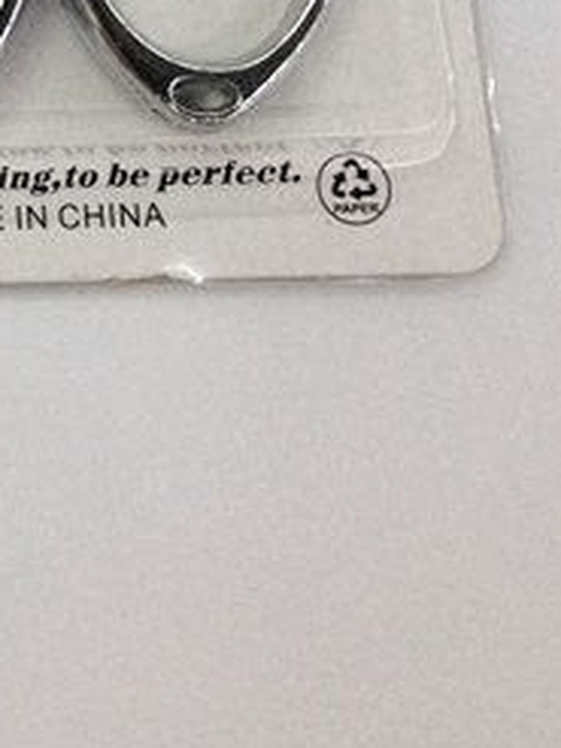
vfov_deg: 13.4
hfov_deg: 10.4
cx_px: -397
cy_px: -482
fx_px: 2941
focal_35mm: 136
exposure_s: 1/25
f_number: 2.4
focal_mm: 4.28
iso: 50
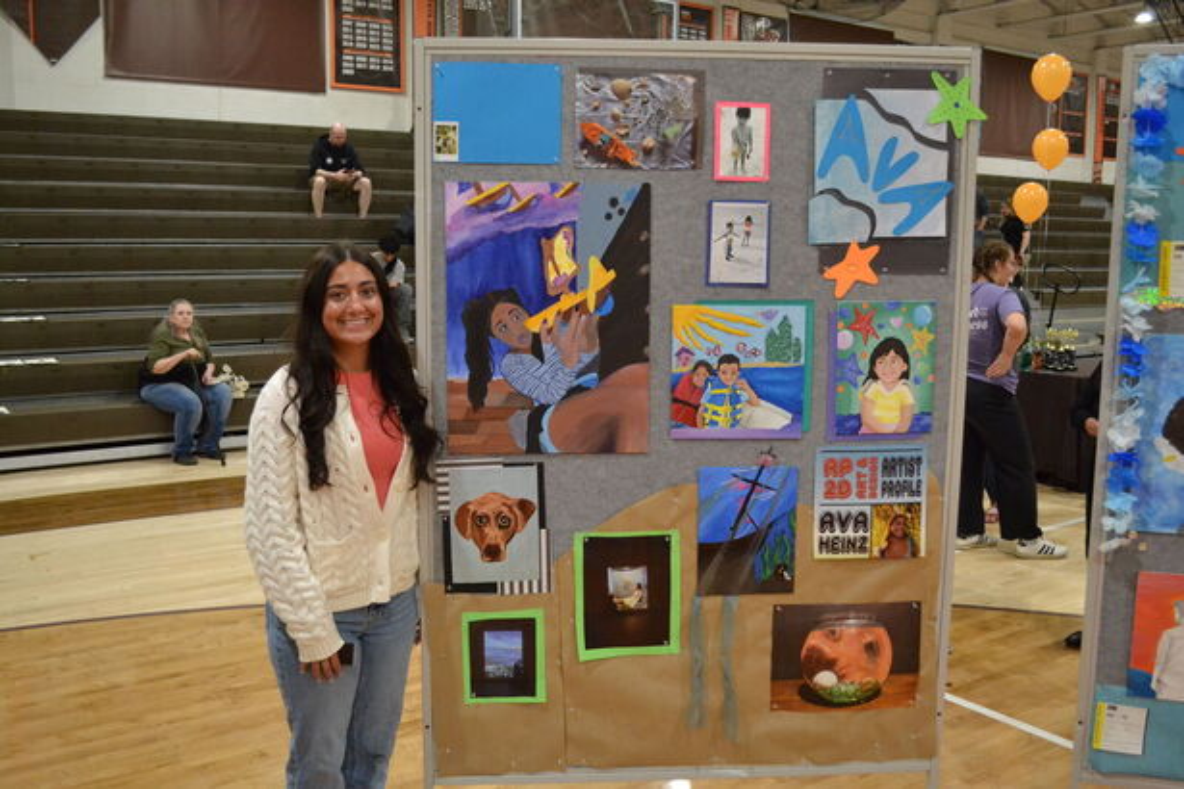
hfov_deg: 57.2
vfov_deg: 40.0
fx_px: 1085
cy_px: 394
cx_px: 592
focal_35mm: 33
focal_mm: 22
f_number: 3.8
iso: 3200
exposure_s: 1/320
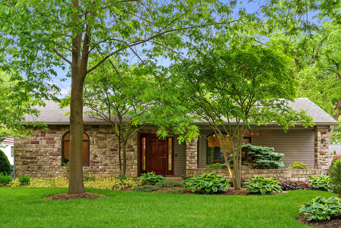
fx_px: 455
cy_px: 114
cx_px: 170
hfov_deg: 41.1
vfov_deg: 28.1
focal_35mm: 48
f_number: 9
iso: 640
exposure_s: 1/40
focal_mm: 48
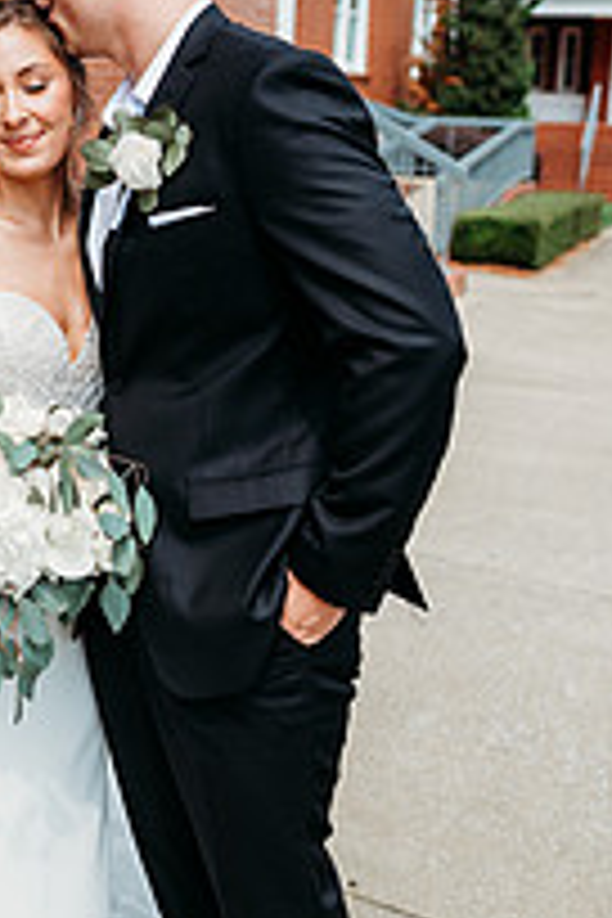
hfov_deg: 25.0
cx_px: 112
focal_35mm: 53
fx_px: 1351
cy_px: 266
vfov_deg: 36.9
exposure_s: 1/1250
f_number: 2.5
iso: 100
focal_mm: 24
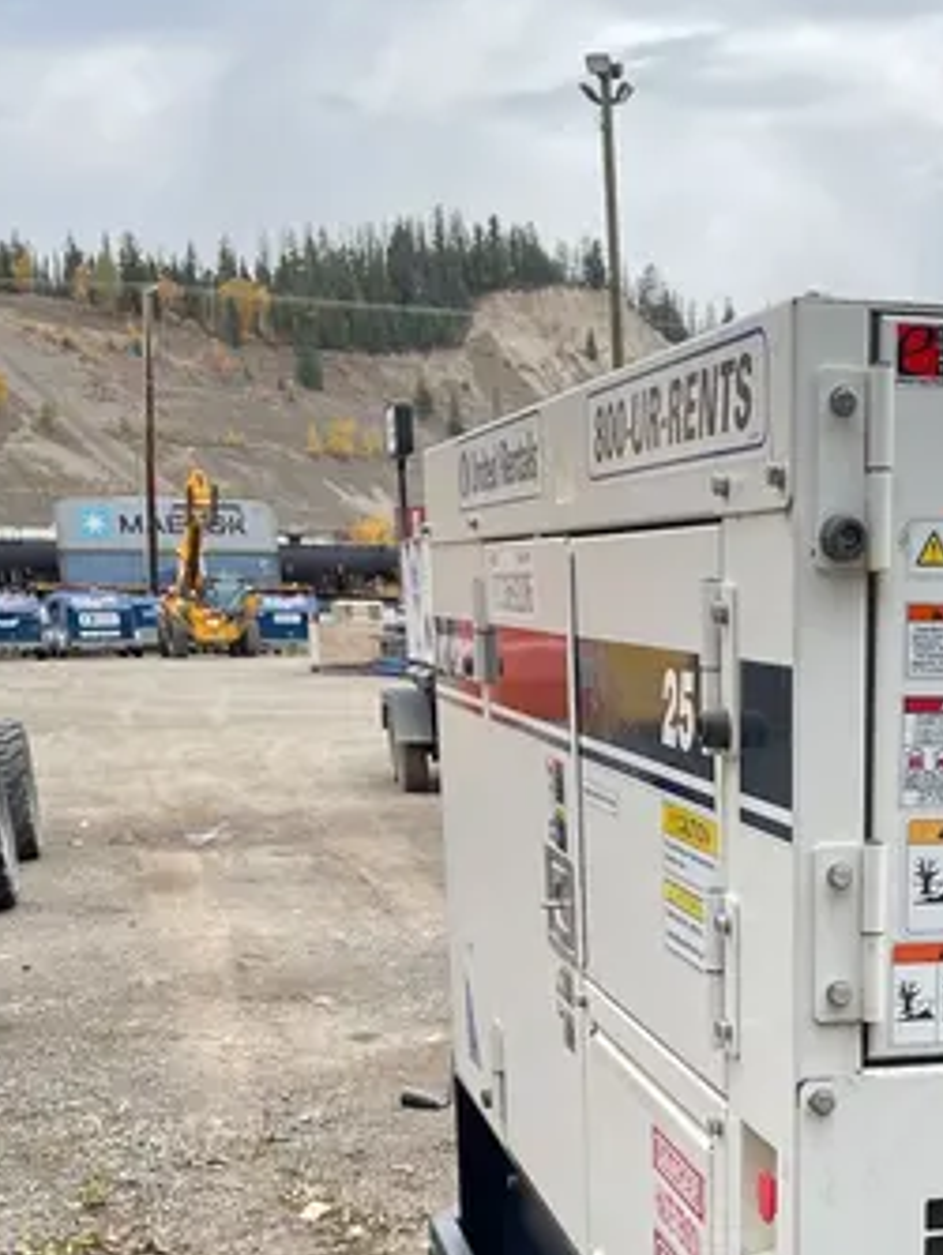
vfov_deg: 31.5
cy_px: 1223
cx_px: 860
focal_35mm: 57
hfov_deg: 24.9
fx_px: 2068
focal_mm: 4.2
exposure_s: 1/121
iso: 64
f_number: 1.6
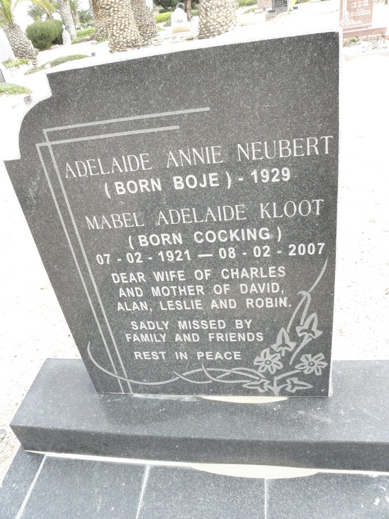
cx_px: 194
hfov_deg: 51.4
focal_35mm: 27
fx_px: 405
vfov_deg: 65.3
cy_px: 260
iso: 200
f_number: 5.6
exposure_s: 1/125
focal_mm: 4.83
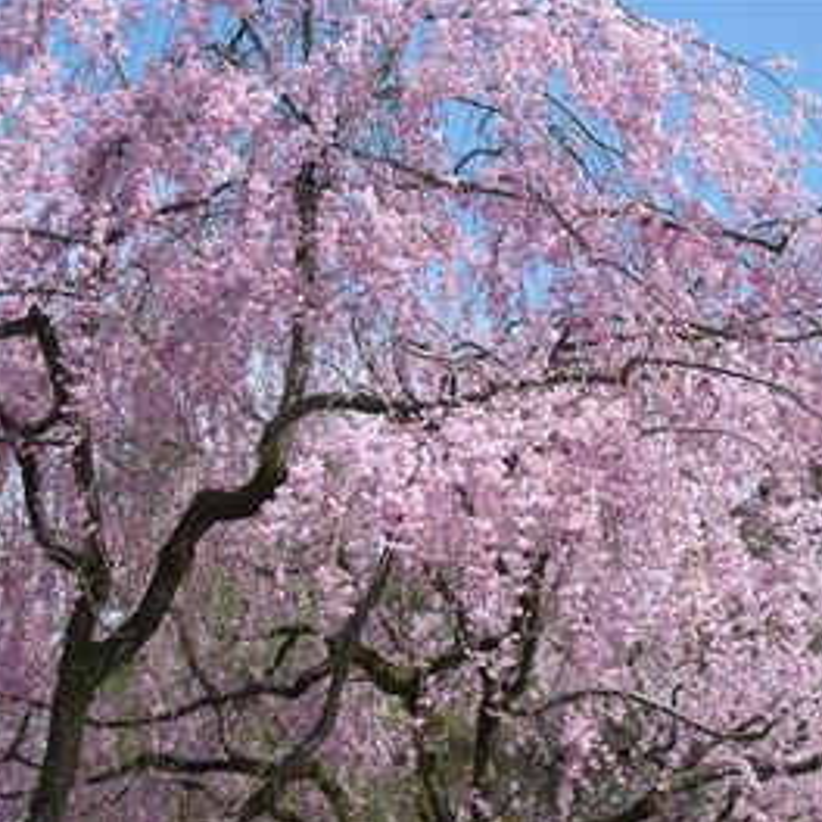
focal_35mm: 68
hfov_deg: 25.4
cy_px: 411
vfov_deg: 25.5
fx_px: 1817
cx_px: 299
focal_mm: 35
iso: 200
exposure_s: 1/1600
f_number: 3.5
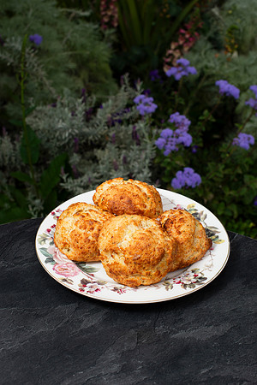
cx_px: 128
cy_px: 192
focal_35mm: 50
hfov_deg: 27.0
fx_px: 535
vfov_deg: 39.6
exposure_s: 1/200
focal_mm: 50
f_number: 8
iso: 200
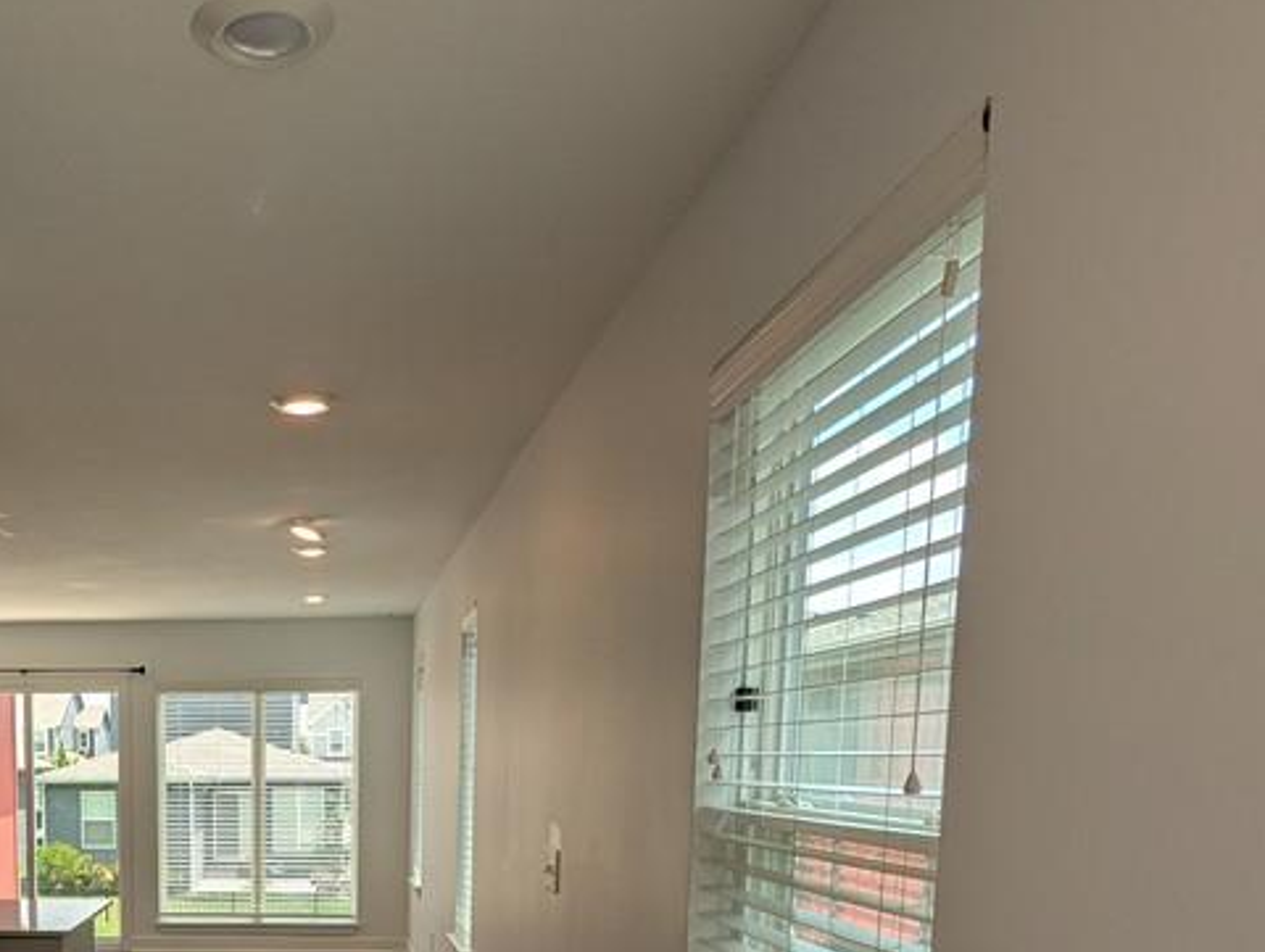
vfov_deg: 38.1
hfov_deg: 50.1
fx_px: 1244
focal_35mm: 34
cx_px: 220
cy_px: 912
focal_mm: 2.35
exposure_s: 1/467
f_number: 2.2
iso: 57
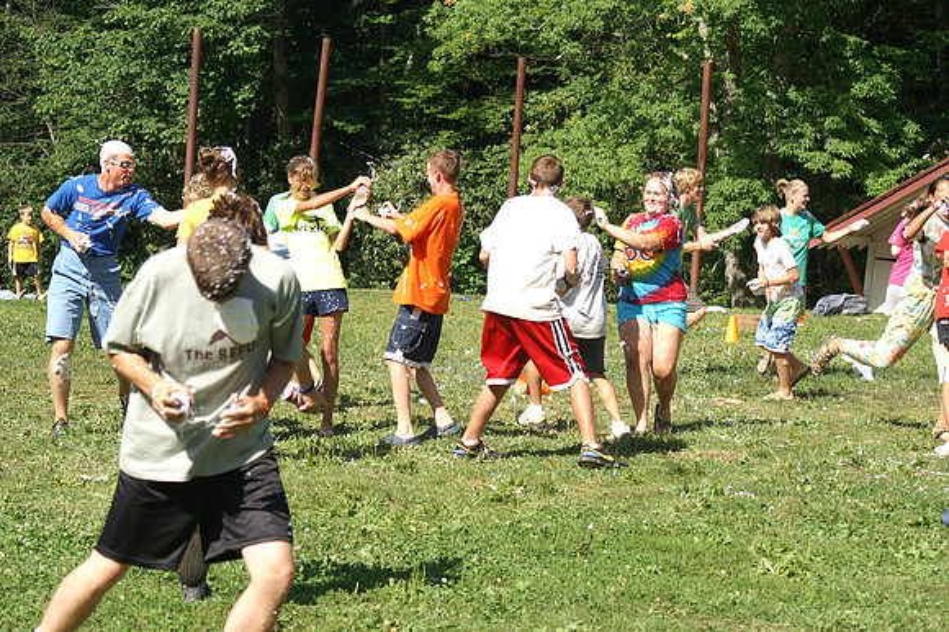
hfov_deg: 19.5
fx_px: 2766
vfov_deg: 13.0
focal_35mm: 105
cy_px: 316
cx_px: 474
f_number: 6.3
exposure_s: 1/400
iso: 100
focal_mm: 70
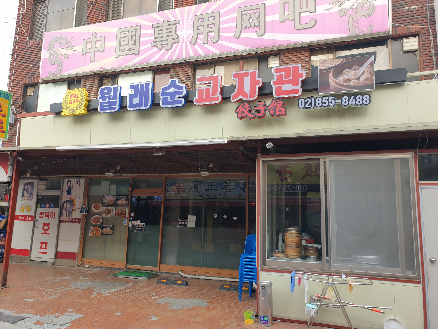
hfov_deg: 67.3
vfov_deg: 53.1
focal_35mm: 26
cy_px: 164
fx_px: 329
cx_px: 219
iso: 50
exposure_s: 1/156
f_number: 2.4
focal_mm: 4.3
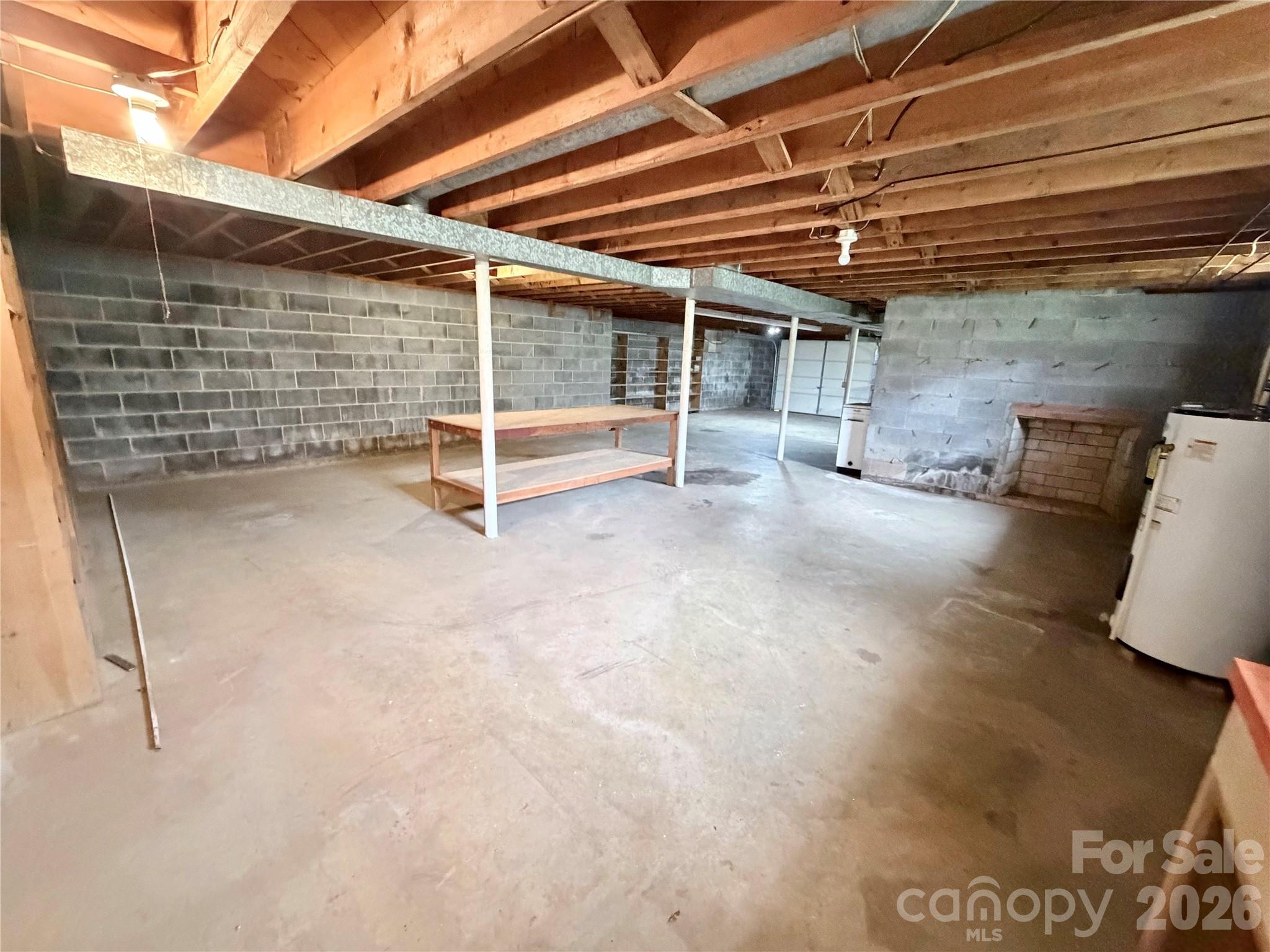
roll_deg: -2.1
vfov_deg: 85.7
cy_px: 476
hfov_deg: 102.1
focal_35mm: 14
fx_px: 514
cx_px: 635
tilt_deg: -14.0
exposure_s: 1/60
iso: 1250
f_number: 2.2
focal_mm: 2.22
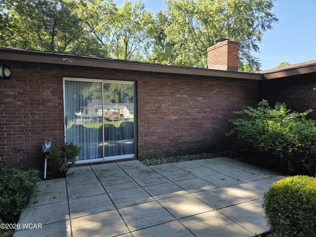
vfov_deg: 58.9
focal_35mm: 23
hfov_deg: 73.9
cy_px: 118
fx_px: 210
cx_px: 158
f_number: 1.7
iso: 25
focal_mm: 6.3
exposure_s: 1/359
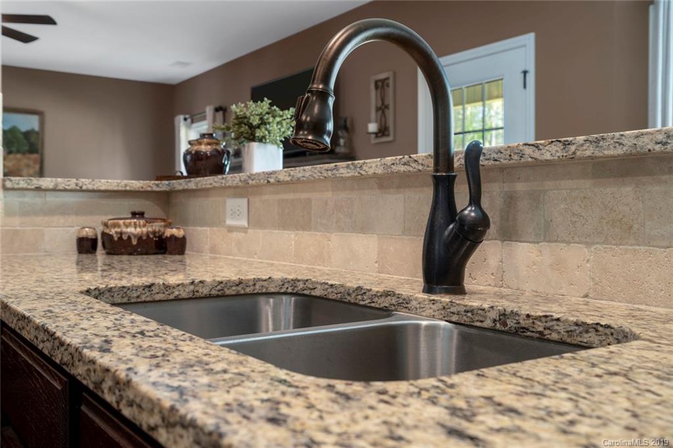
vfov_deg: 37.8
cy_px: 224
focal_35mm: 35
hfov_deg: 54.5
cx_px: 336
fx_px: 654
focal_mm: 35
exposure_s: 1/1.43
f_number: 8
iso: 250
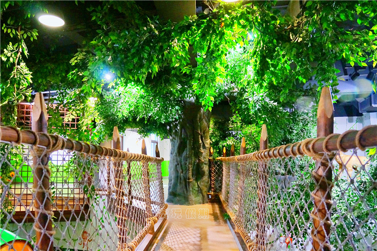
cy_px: 126
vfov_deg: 47.9
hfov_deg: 67.4
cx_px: 188
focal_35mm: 27
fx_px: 283
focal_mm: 18
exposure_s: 1/160
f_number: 4
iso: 2500
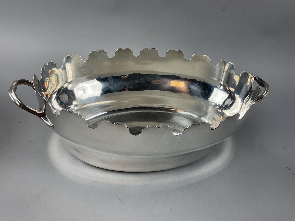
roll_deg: -6.0
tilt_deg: -34.2
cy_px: 110
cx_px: 148
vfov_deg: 48.2
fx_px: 247
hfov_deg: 61.7
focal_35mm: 29
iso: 32
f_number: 1.8
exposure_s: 1/100
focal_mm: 3
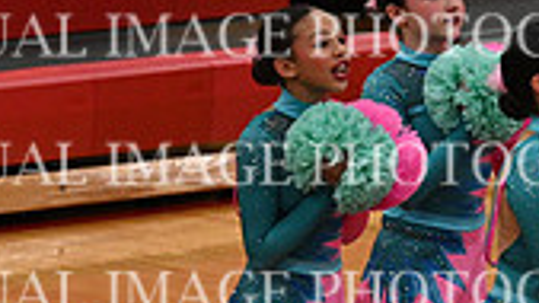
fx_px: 10260
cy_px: 228
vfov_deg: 1.7
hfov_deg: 3.0
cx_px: 293
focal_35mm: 718
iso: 4000
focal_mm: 200
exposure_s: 1/400
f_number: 4
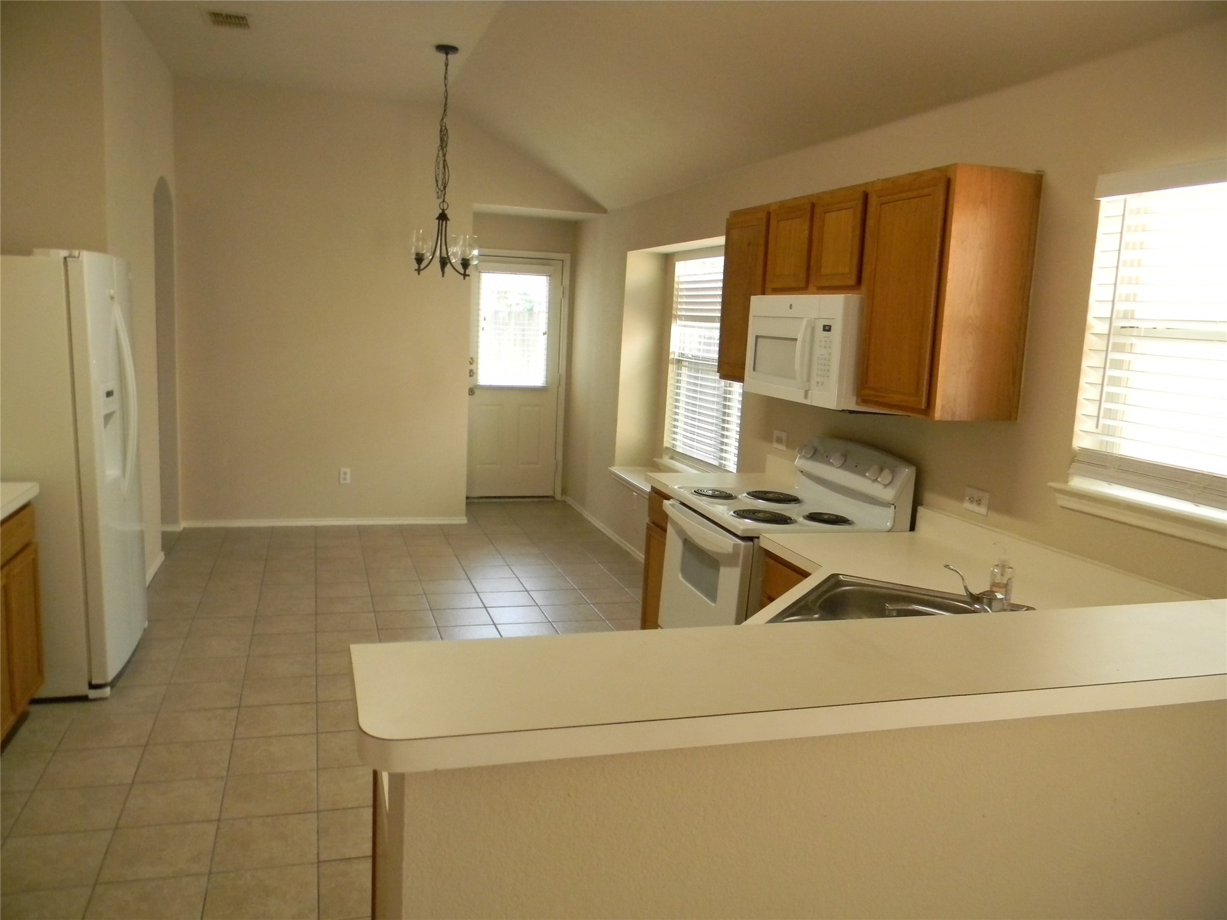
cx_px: 614
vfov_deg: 49.7
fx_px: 992
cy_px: 460
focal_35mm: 28
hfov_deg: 63.4
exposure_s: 1/78.4
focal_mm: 5
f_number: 3.5
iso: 400
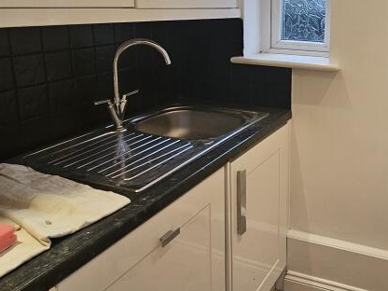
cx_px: 308
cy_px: 90
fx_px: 359
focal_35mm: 32
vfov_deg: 43.3
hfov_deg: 53.2
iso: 200
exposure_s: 1/50
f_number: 2.2
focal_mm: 2.2
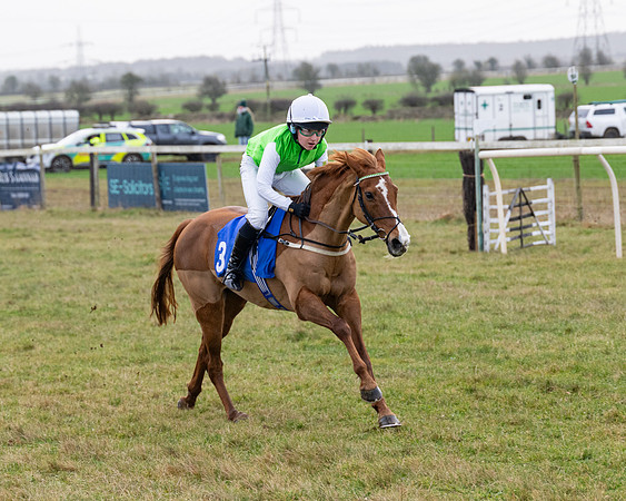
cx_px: 343
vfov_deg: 8.7
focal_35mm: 177
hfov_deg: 10.9
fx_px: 3277
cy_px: 280
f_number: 5
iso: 500
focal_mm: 102
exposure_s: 1/800
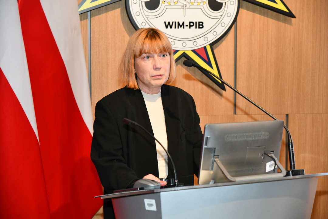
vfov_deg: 16.1
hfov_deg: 23.9
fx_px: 774
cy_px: 110
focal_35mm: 85
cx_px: 164
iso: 2200
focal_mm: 85
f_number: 5
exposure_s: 1/100
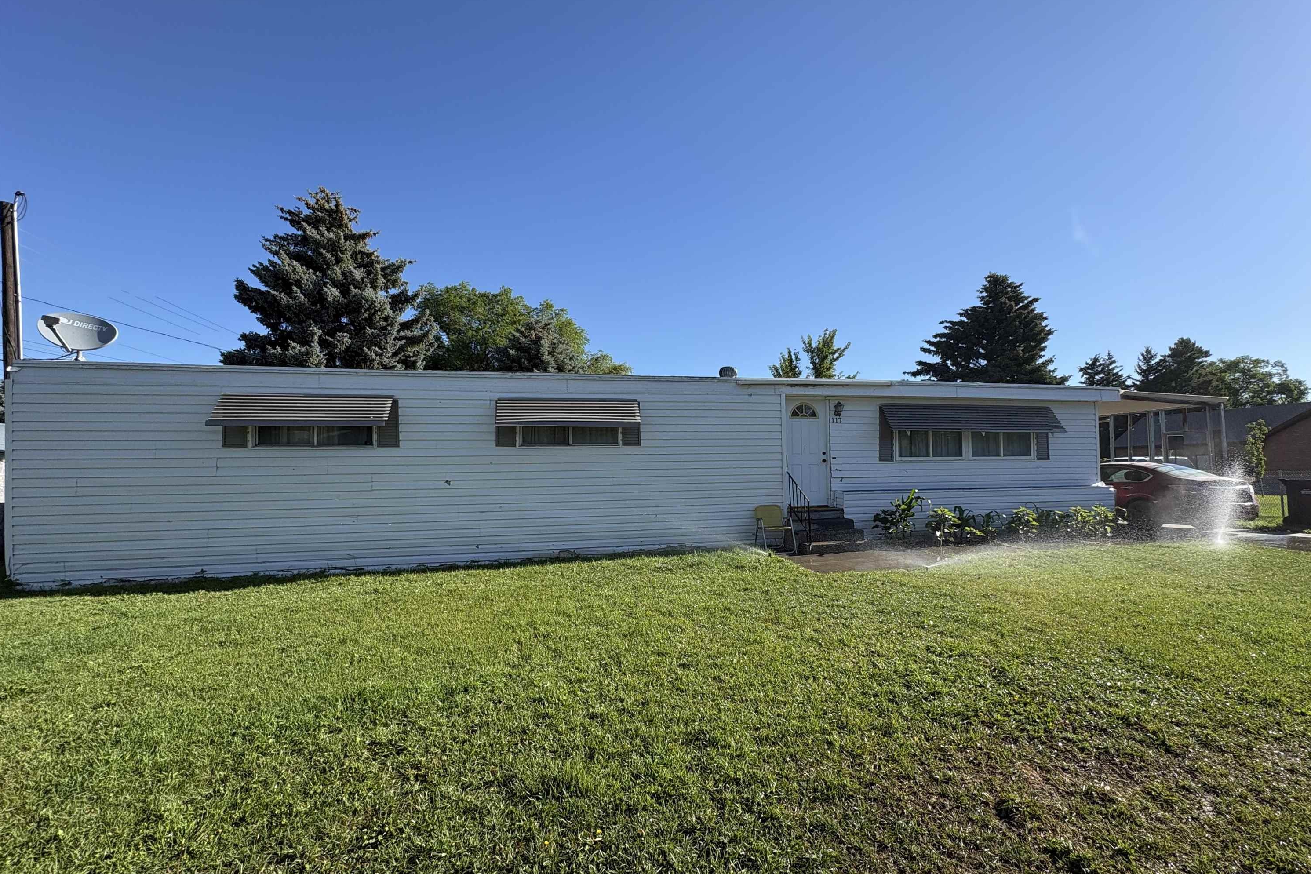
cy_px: 462
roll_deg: +0.6
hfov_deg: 100.4
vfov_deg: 77.3
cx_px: 673
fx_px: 546
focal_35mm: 15
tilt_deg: +0.9
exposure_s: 1/1126
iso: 40
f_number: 2.2
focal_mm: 2.22
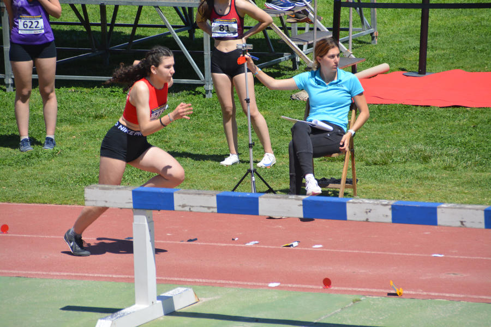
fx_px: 4091
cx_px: 246
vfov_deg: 4.6
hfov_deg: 6.9
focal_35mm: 300
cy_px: 164
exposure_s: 1/1600
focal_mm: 200
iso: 400
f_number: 6.3
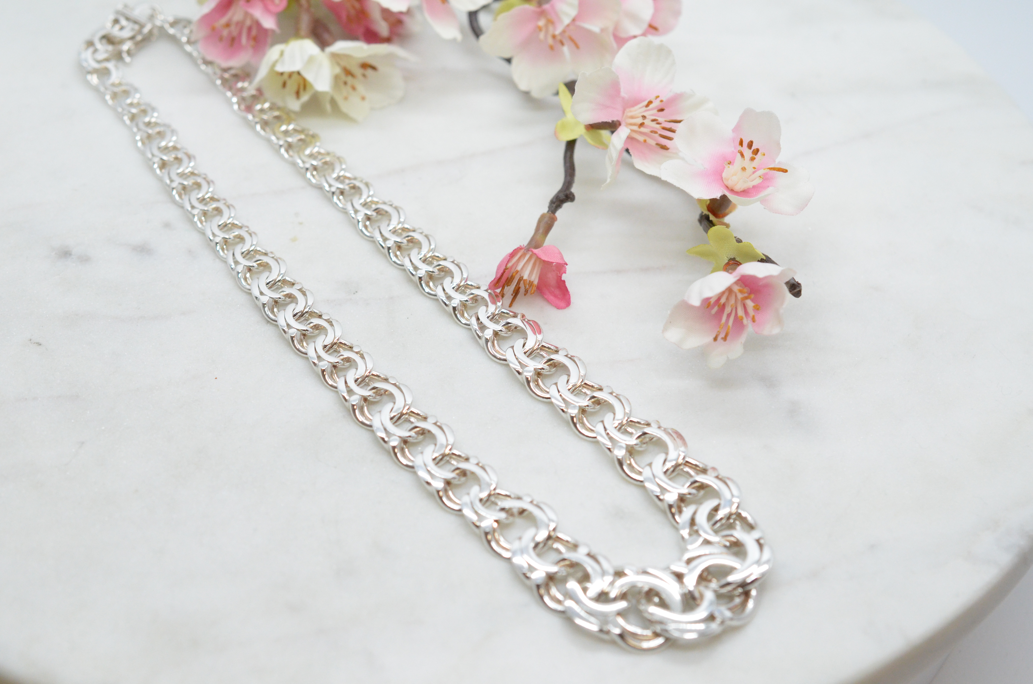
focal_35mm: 60
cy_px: 342
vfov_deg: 22.5
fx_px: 1718
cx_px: 516
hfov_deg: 33.5
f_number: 6.3
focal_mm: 40
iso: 2500
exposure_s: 1/800
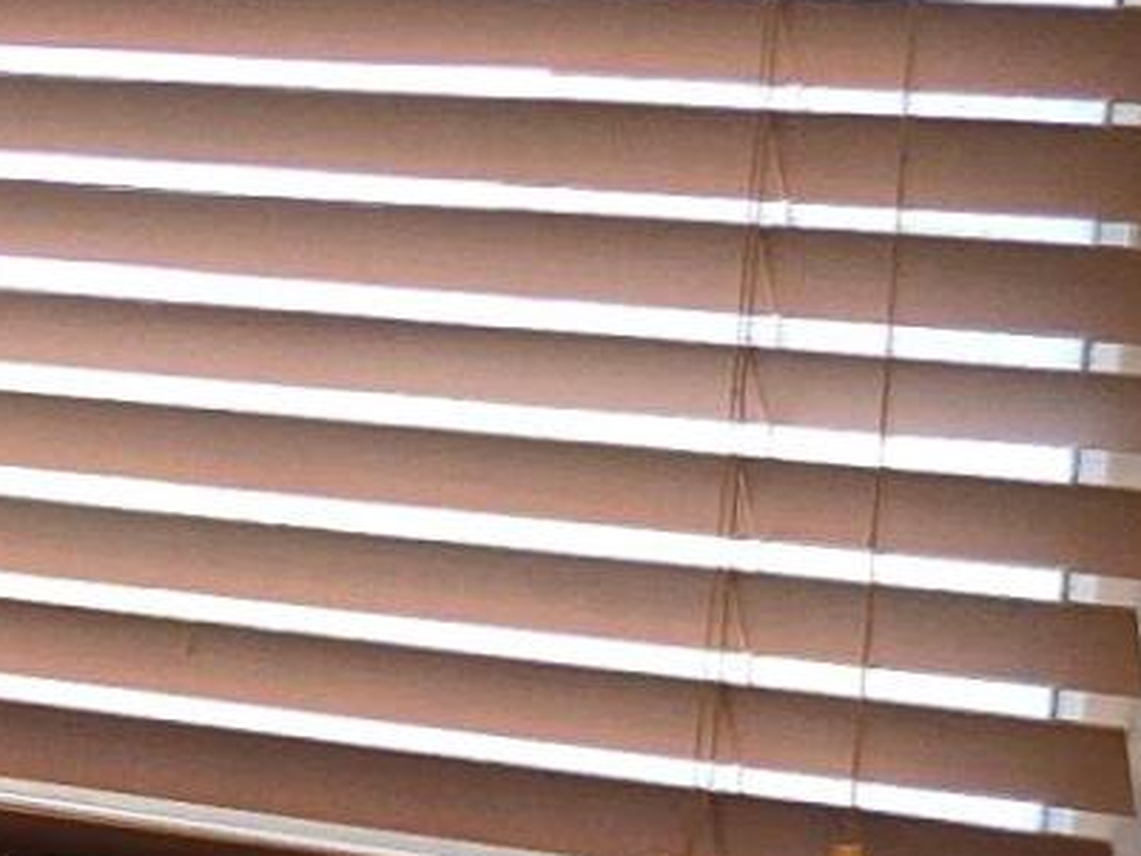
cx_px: -2746
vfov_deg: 9.0
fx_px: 5440
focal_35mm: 165
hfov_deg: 8.8
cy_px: 327
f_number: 1.7
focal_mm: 6.3
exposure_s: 1/60
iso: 64
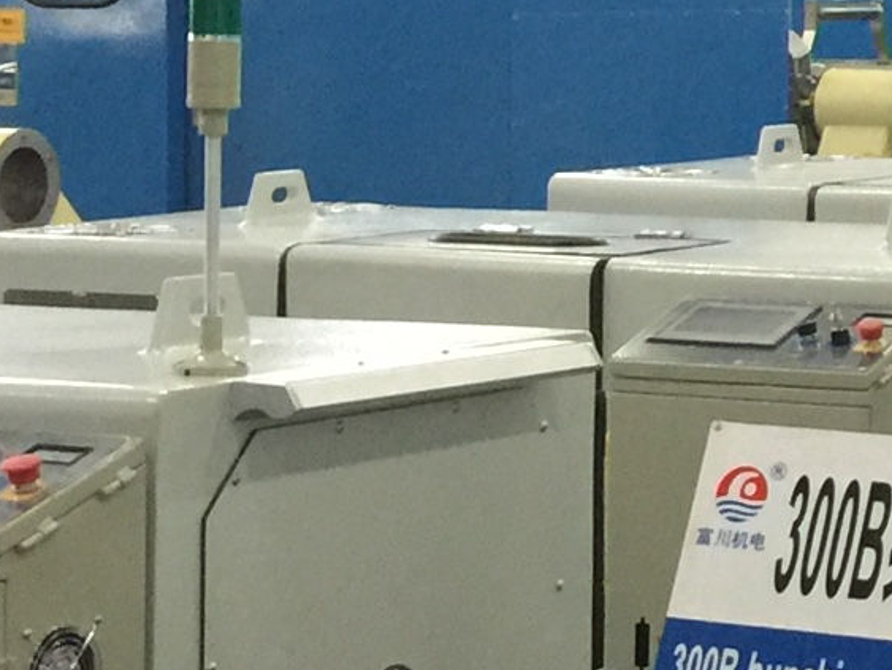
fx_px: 4332
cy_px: 124
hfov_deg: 11.0
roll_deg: -1.4
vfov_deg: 8.8
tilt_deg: -2.2
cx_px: 1565
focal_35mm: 168
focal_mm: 4.15
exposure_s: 1/4
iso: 80
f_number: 2.2
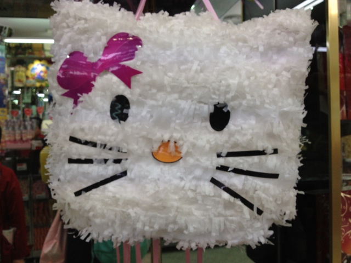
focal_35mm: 35
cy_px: 132
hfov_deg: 52.6
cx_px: 176
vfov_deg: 40.7
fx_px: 355
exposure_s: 1/120
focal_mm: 4.28
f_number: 2.4
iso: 80
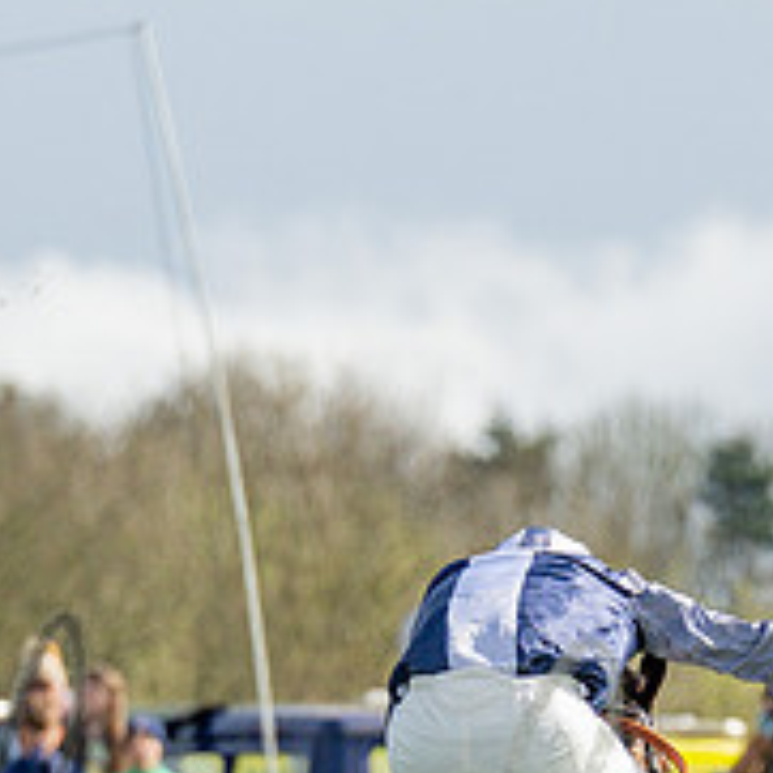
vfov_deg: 1.5
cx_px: 528
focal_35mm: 1133
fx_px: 28624
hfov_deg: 1.5
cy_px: 949
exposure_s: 1/1600
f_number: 4.5
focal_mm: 200
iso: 250
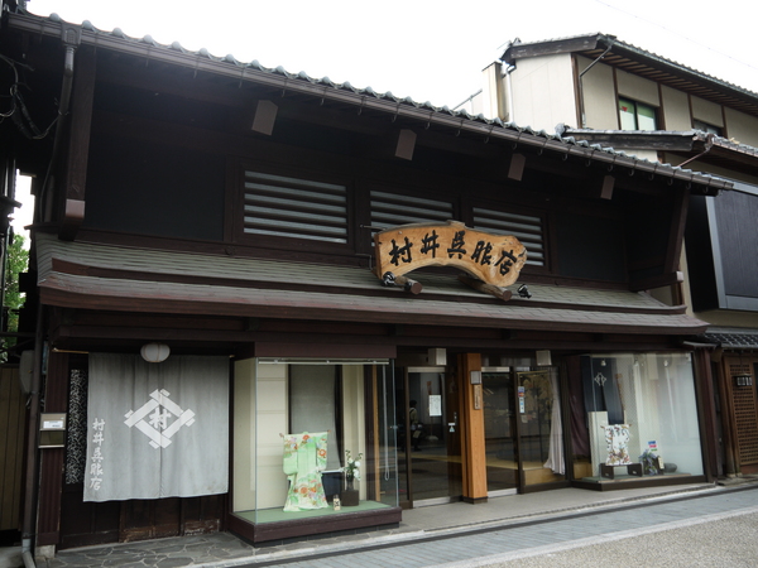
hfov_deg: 60.0
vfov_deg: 46.8
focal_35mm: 30
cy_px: 284
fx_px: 657
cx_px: 379
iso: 100
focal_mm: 15
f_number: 4
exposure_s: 1/160
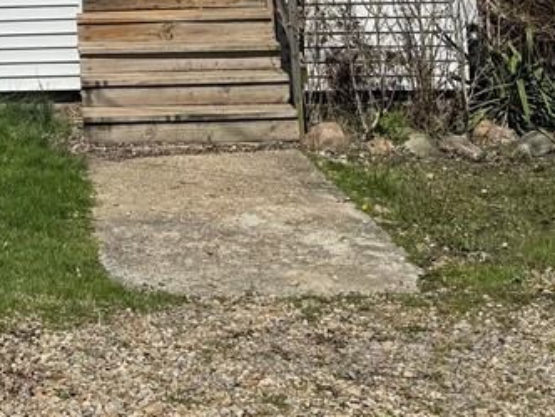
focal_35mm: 74
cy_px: -218
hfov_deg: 25.0
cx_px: -12
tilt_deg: +4.9
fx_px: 1186
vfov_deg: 17.7
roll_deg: +1.6
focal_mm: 6.86
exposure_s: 1/10417
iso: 80
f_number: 1.78
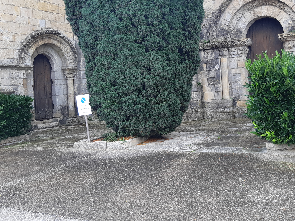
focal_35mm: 38
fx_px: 324
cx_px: 189
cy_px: 82
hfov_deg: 48.4
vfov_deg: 37.5
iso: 40
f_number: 1.7
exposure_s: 1/197
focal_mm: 3.93
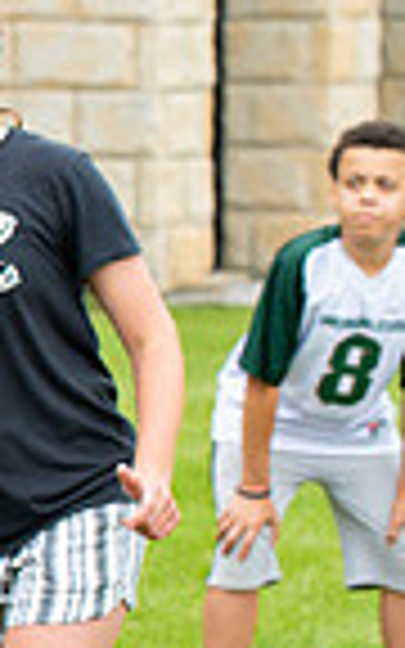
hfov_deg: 3.9
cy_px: 326
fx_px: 5669
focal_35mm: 321
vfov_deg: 6.5
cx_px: -896
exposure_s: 1/1000
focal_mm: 78
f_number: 4.5
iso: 640
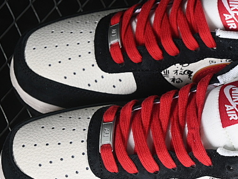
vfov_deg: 9.6
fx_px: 1066
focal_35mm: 155
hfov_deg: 12.7
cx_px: 203
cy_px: 113
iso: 160
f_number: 6.3
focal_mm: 50
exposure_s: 1/60
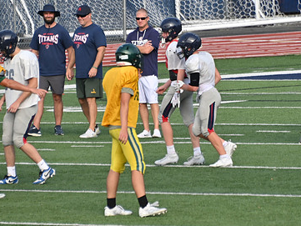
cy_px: 81
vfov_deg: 2.1
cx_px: 184
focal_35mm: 695
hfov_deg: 2.9
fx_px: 6045
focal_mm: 300
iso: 200
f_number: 5.6
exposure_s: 1/640
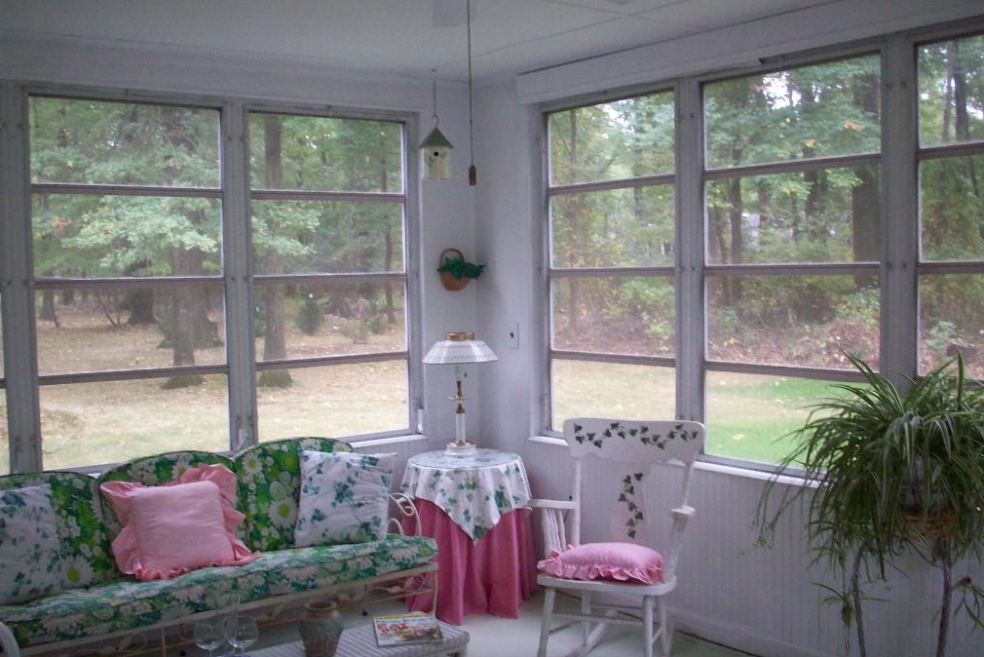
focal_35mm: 39
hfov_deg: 49.5
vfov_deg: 34.2
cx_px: 489
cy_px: 367
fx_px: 1066
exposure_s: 1/64
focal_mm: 6.2
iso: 166
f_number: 2.8
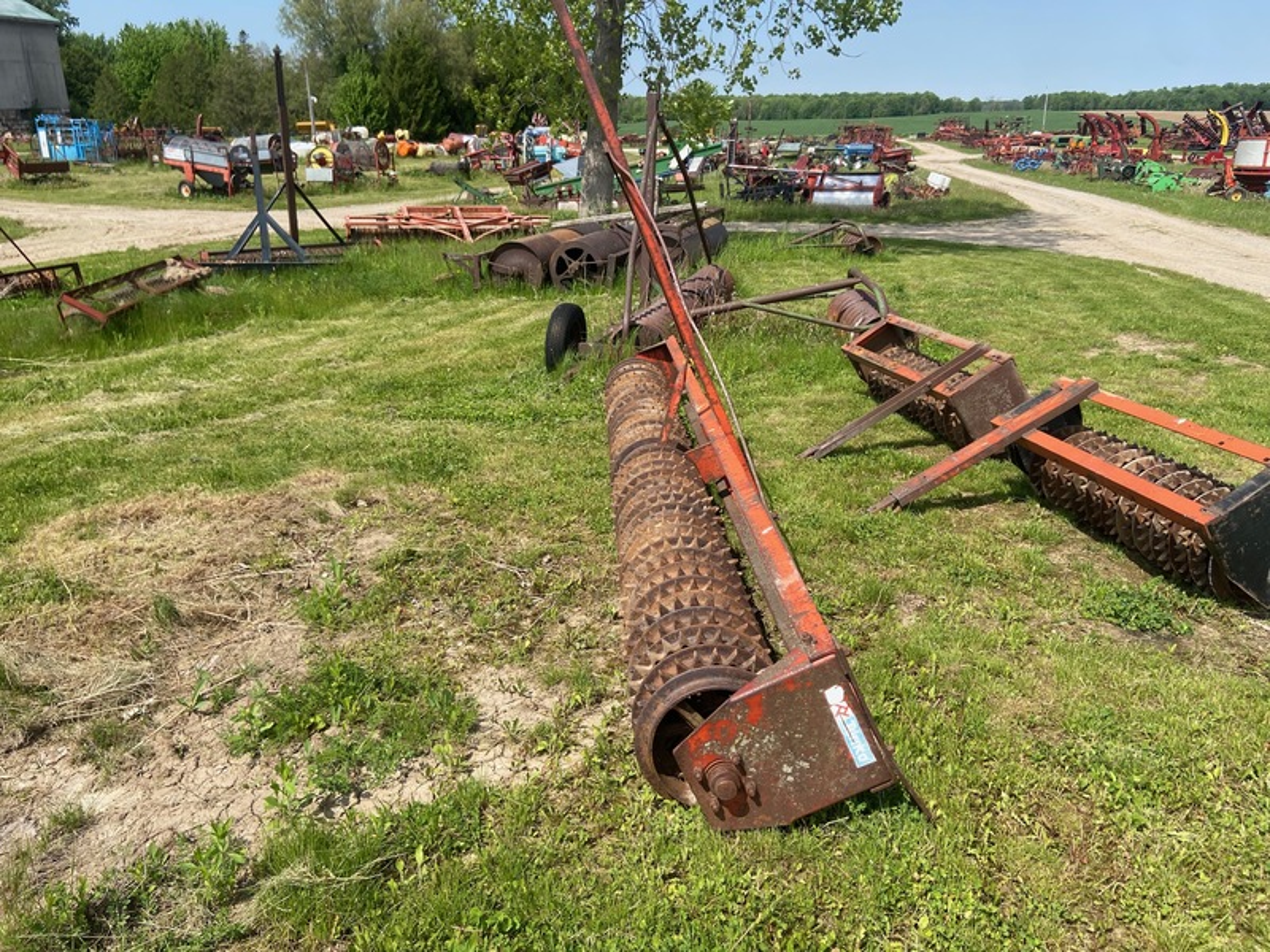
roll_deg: +1.6
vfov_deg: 53.1
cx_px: 635
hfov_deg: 67.3
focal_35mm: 26
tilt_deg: -22.1
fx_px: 954
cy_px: 476
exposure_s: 1/2268
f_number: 1.8
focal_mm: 4.25
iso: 32
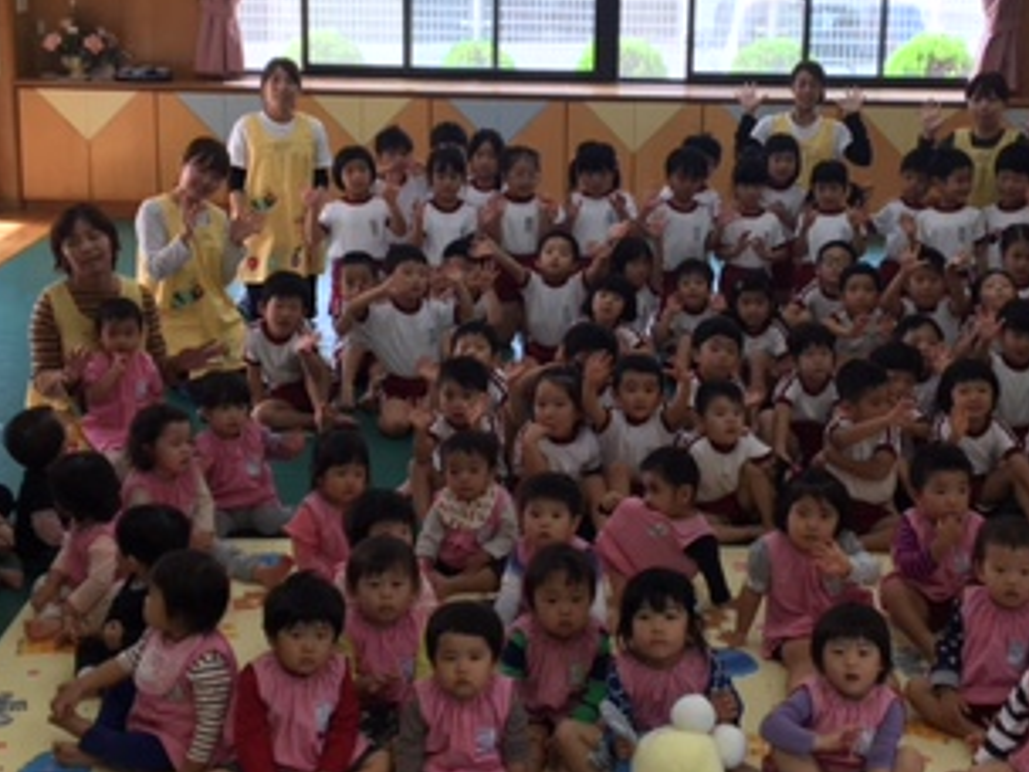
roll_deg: -1.3
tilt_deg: -12.0
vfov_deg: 24.0
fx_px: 1813
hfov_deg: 31.7
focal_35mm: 61
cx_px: 569
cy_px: 301
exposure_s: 1/120
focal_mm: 4.15
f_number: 2.2
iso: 40
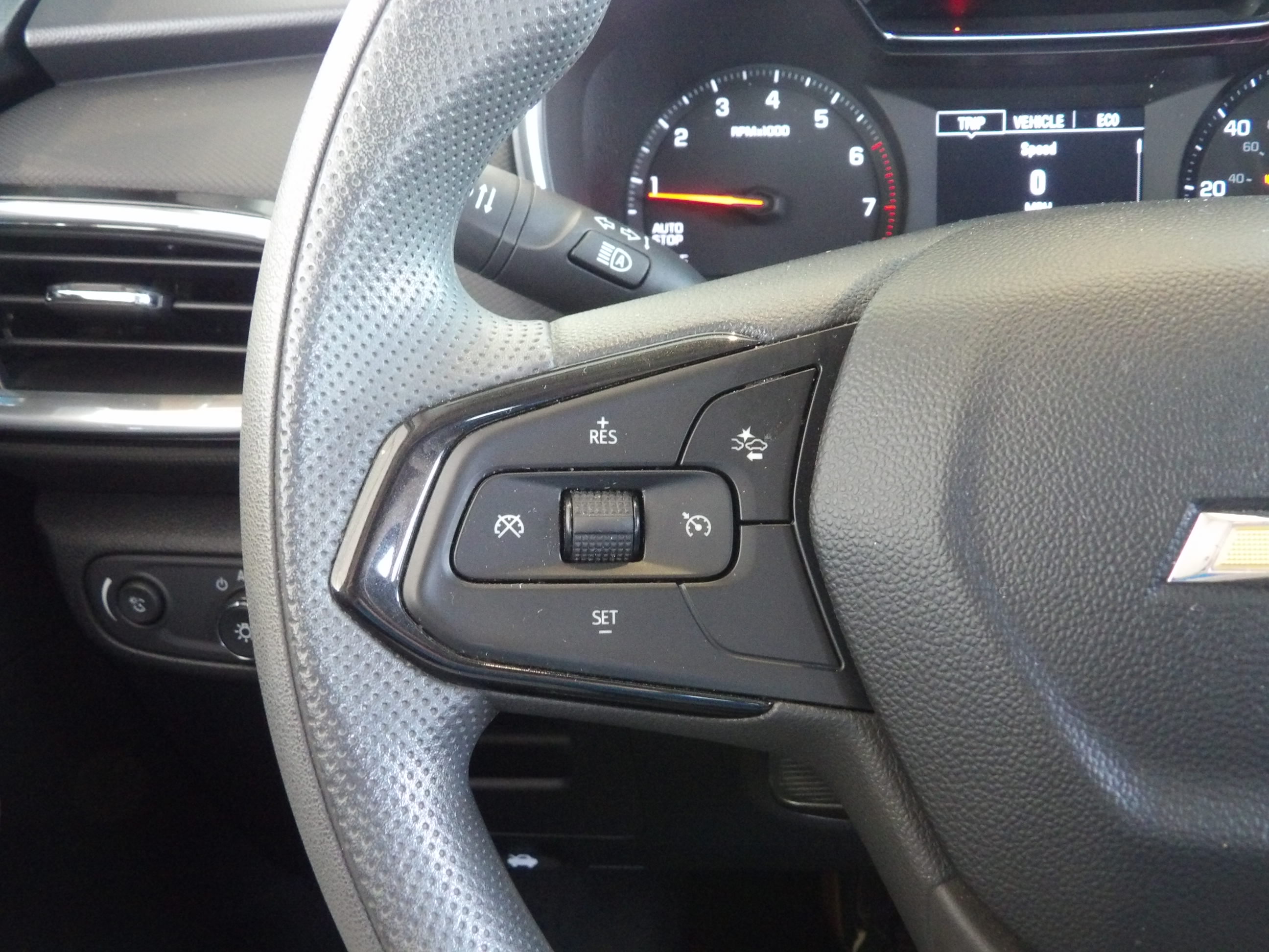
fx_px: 1210
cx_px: 634
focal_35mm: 33
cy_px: 476
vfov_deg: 42.9
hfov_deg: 55.4
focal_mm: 5.9
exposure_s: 1/12
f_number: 3.6
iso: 800
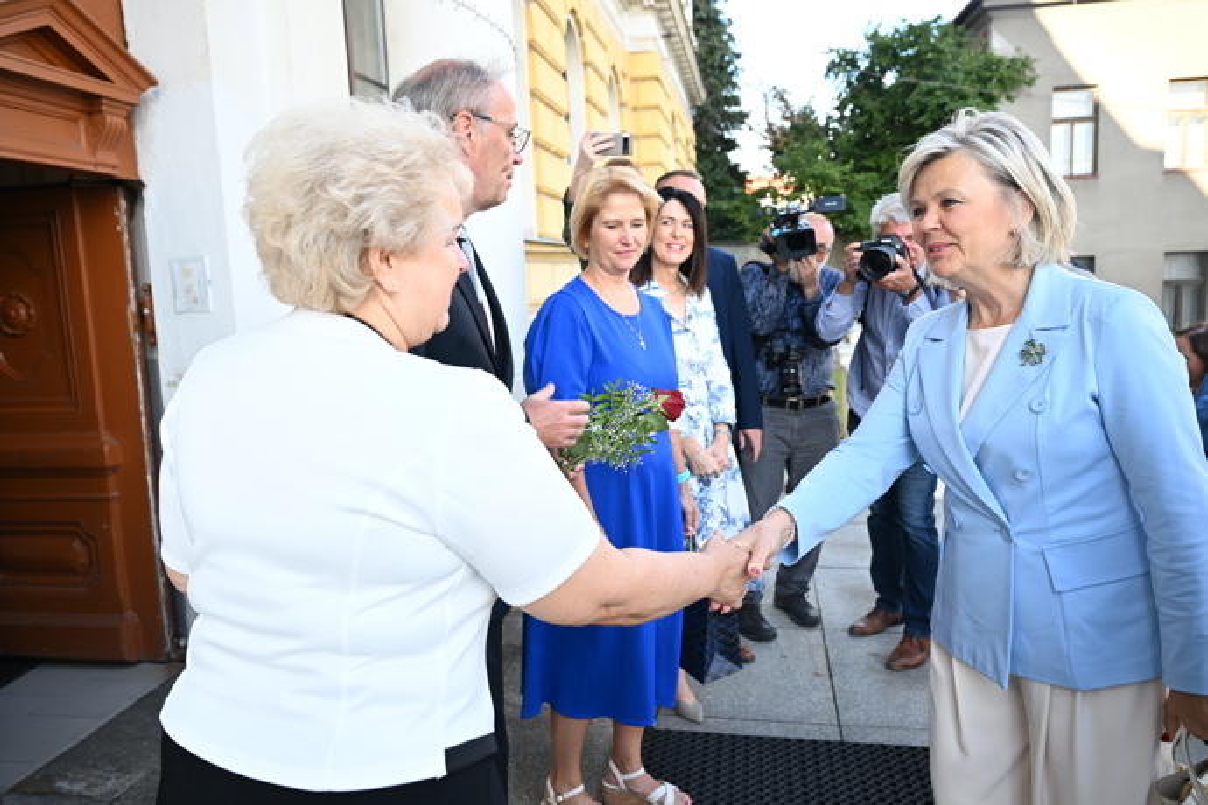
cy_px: 402
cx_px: 604
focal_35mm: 27
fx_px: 906
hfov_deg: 67.4
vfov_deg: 47.9
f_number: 4.5
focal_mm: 27
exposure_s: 1/200
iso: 320
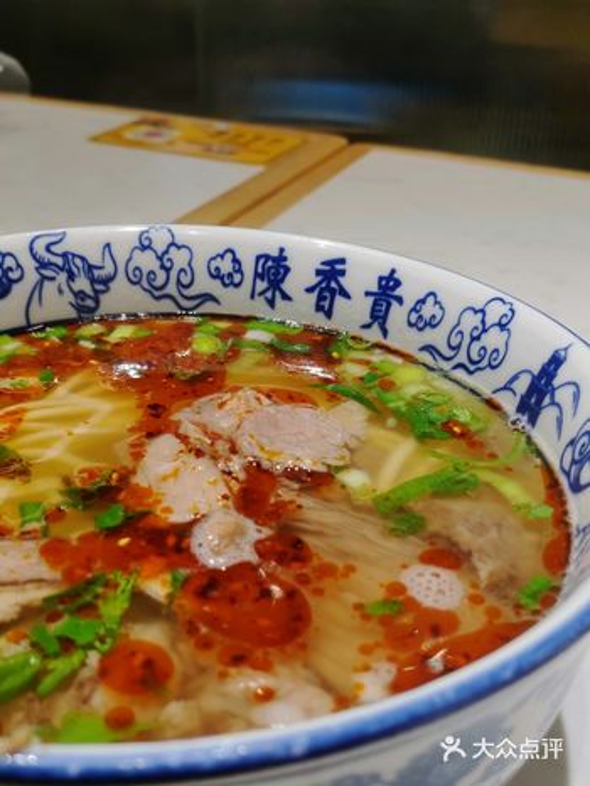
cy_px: 393
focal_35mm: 42
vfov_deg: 44.8
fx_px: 954
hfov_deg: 34.4
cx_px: 295
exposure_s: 1/139
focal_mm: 4.75
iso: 50
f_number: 1.8
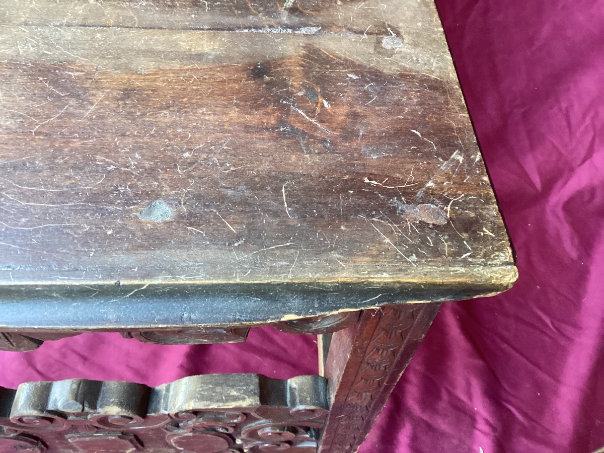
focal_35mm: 31
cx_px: 302
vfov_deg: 45.4
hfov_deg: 58.4
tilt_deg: -53.9
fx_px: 541
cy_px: 226
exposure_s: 1/50
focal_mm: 3.3
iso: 320
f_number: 2.4
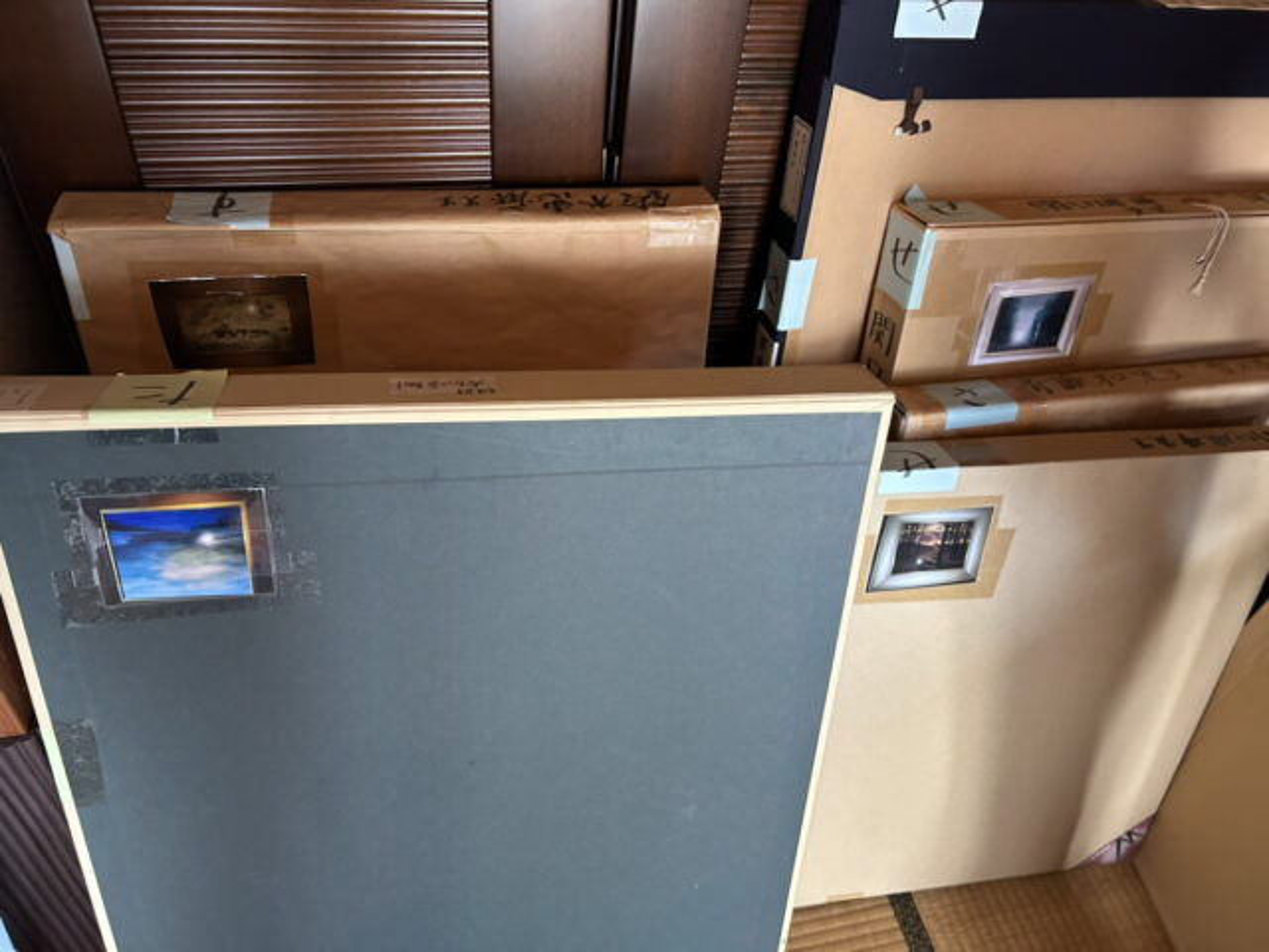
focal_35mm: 26
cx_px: 634
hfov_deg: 67.3
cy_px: 476
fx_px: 953
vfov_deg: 53.1
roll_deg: -8.0
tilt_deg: -40.4
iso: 320
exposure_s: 1/60
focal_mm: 5.7
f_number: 1.5
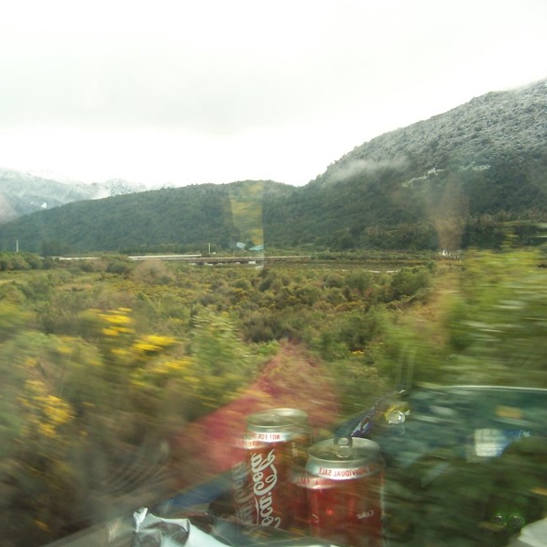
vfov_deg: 37.6
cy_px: 273
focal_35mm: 45
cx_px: 182
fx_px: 805
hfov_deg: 37.2
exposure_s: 1/90
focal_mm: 6.3
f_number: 2.8
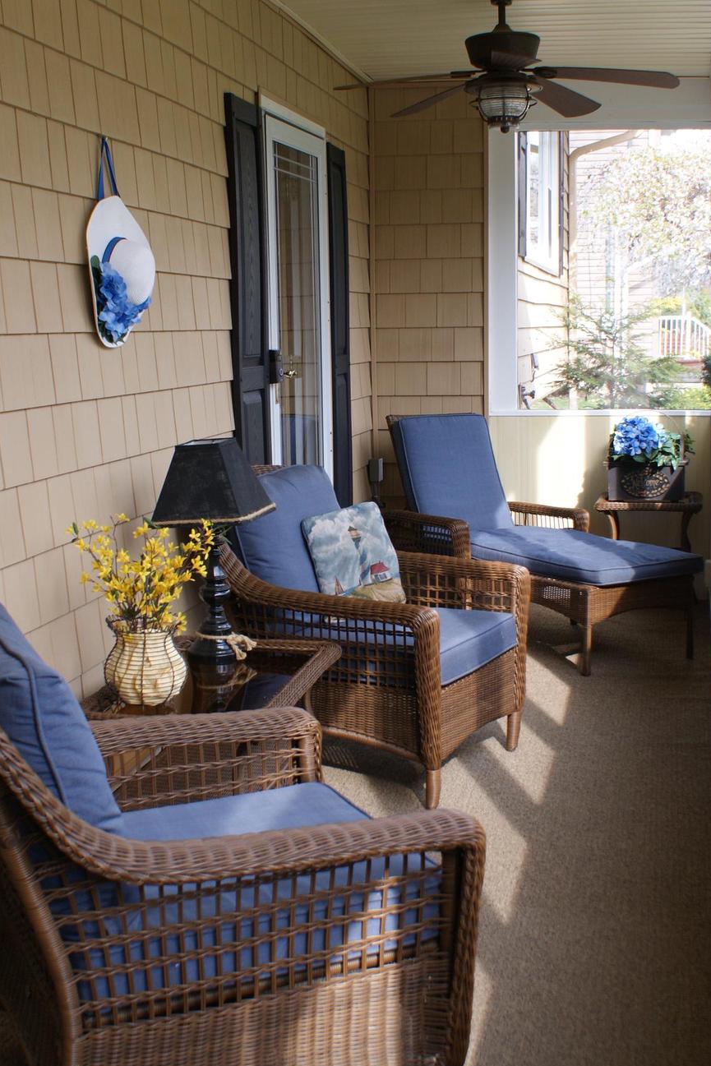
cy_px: 539
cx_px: 328
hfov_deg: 29.9
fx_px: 1333
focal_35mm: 45
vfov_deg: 43.6
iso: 100
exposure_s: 1/40
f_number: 5
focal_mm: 18
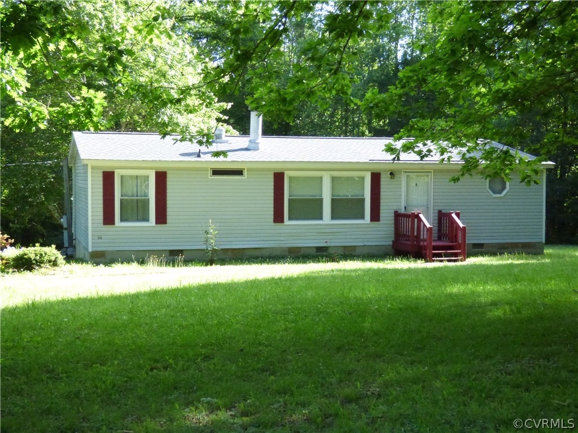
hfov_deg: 37.5
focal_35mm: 51
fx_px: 852
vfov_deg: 28.6
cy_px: 216
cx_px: 289
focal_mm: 9.1
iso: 1600
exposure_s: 1/1000
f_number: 3.9
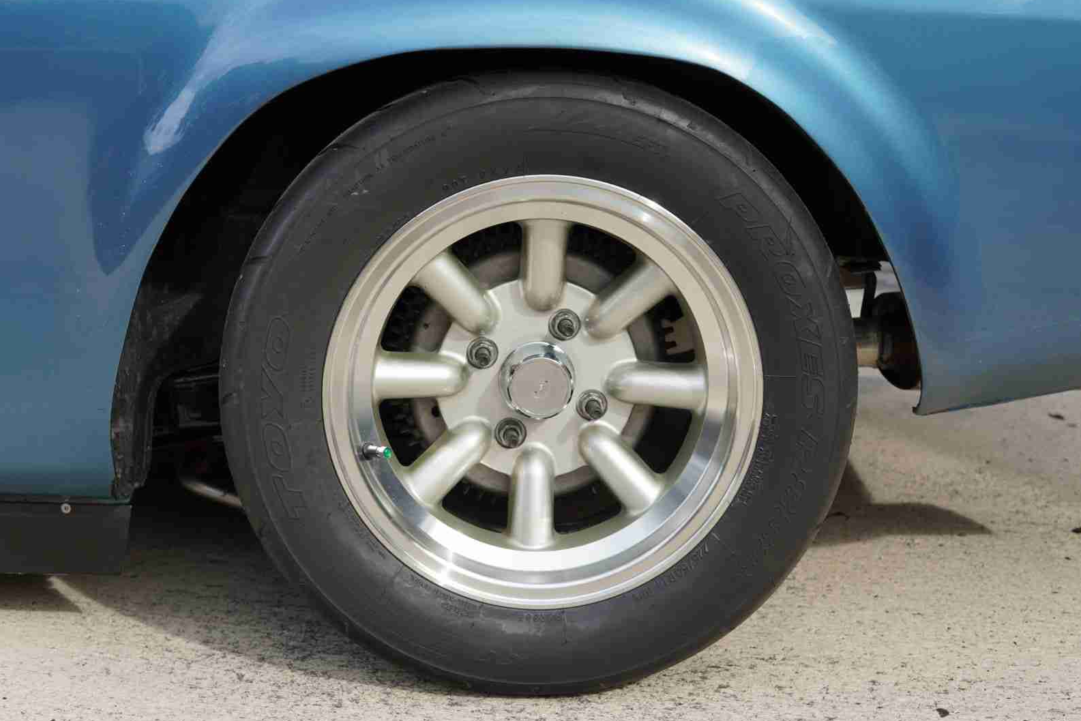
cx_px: 552
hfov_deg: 42.7
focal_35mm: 46
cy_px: 362
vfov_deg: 29.3
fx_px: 1381
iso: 100
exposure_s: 1/200
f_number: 4.5
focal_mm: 30
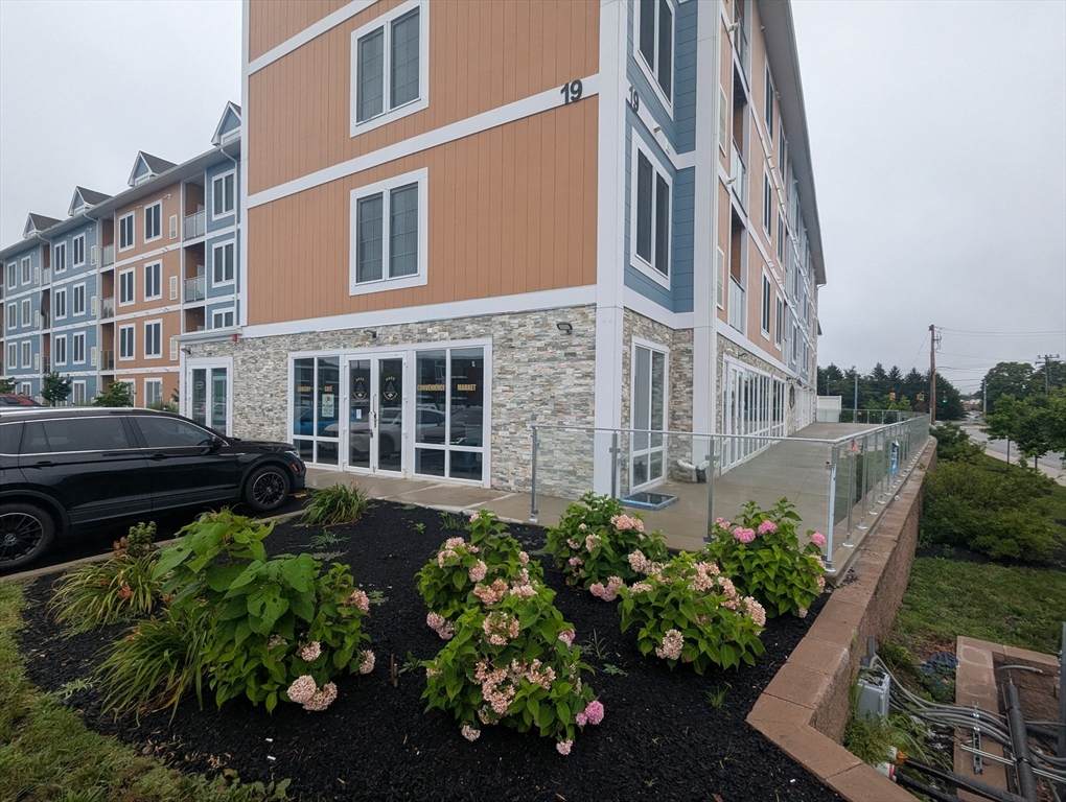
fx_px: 493
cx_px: 533
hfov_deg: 94.4
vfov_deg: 78.2
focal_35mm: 16
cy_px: 401
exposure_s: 1/489
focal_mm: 2.35
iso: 48
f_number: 2.2
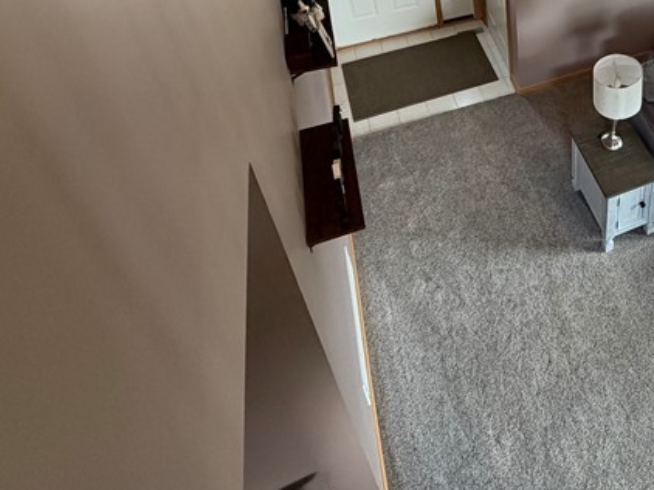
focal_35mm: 34
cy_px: -40
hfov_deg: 47.0
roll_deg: -2.7
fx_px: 642
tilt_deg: -32.3
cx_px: 620
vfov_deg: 36.0
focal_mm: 2.22
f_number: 2.2
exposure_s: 1/60
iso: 250
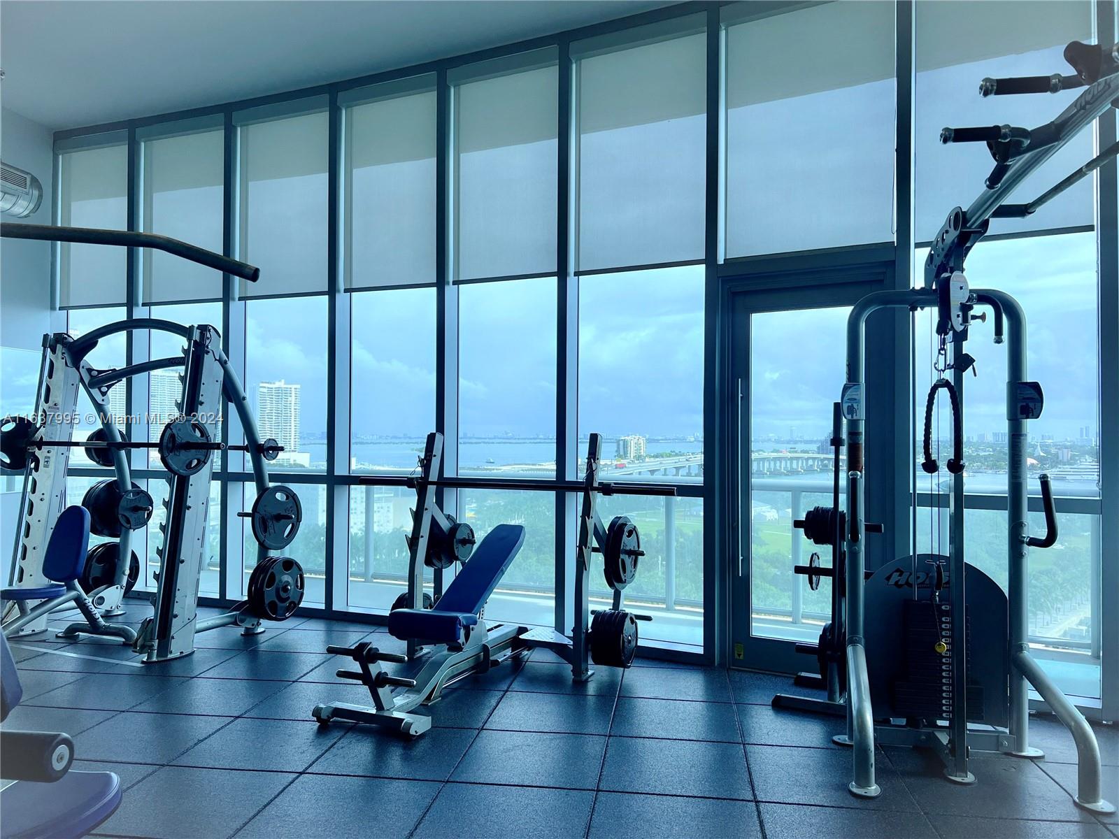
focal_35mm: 26
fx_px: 840
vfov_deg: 53.1
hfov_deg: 67.3
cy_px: 420
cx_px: 560
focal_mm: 5.7
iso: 50
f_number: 1.5
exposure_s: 1/1901
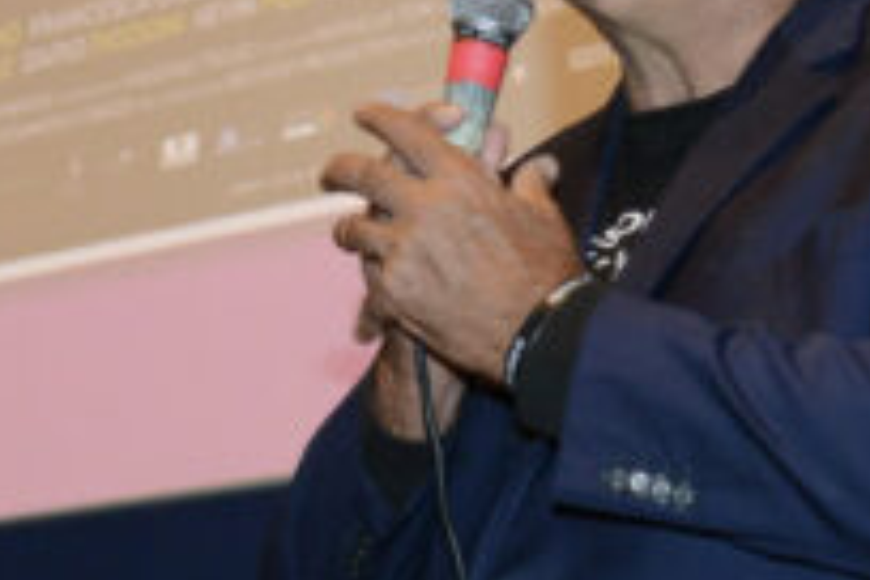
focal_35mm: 161
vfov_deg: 8.5
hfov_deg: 12.8
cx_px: 495
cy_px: 307
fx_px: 3891
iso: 1250
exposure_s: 1/80
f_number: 4
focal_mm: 32
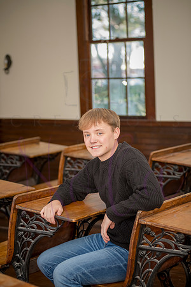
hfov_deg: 17.1
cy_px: 144
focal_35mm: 80
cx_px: 96
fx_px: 637
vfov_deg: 25.4
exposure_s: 1/250
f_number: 3.5
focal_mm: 80
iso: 800
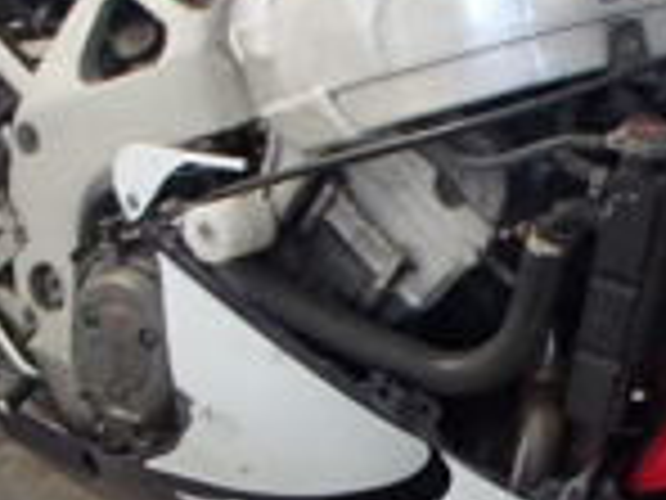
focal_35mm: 121
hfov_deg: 16.0
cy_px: 401
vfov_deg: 12.2
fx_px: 2328
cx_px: 644
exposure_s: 1/30
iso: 320
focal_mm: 5
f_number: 3.9
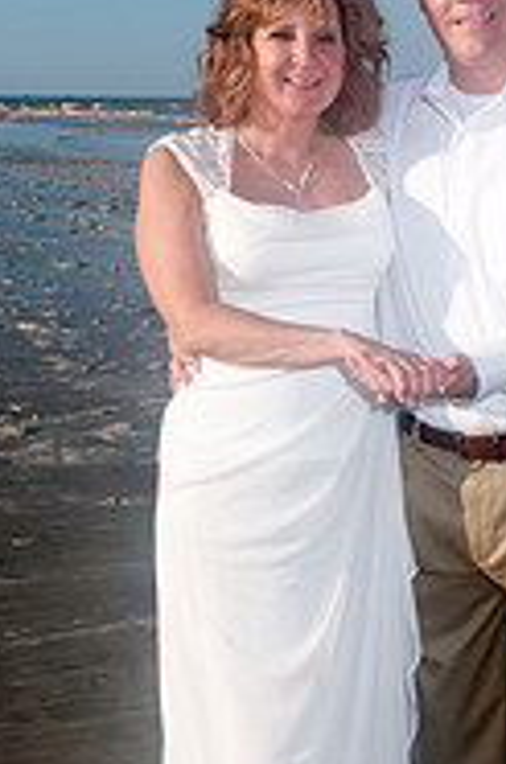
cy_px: 361
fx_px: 1696
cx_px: 459
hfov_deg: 16.7
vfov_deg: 25.4
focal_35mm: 80
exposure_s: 1/250
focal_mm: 22
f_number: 11
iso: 100
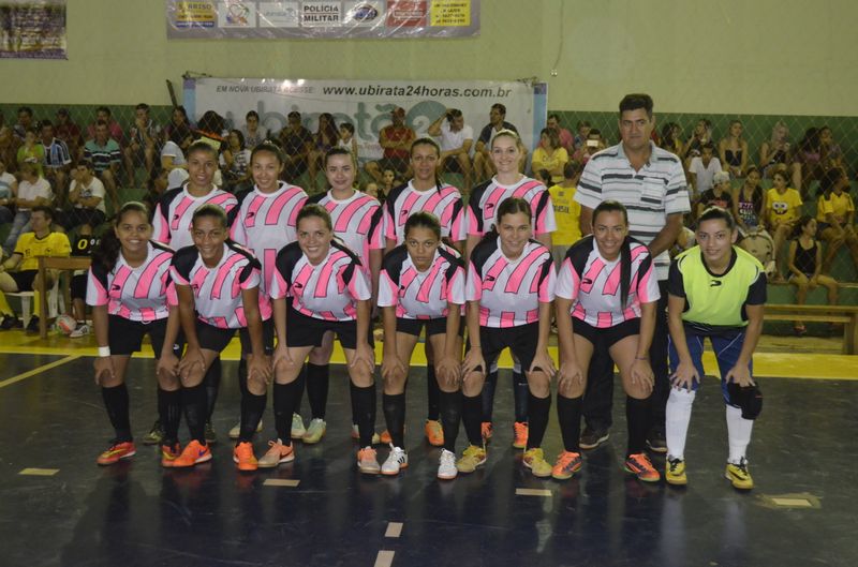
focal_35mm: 39
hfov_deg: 49.7
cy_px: 284
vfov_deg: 34.0
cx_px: 429
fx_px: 927
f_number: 4.2
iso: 3200
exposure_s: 1/60
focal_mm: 26
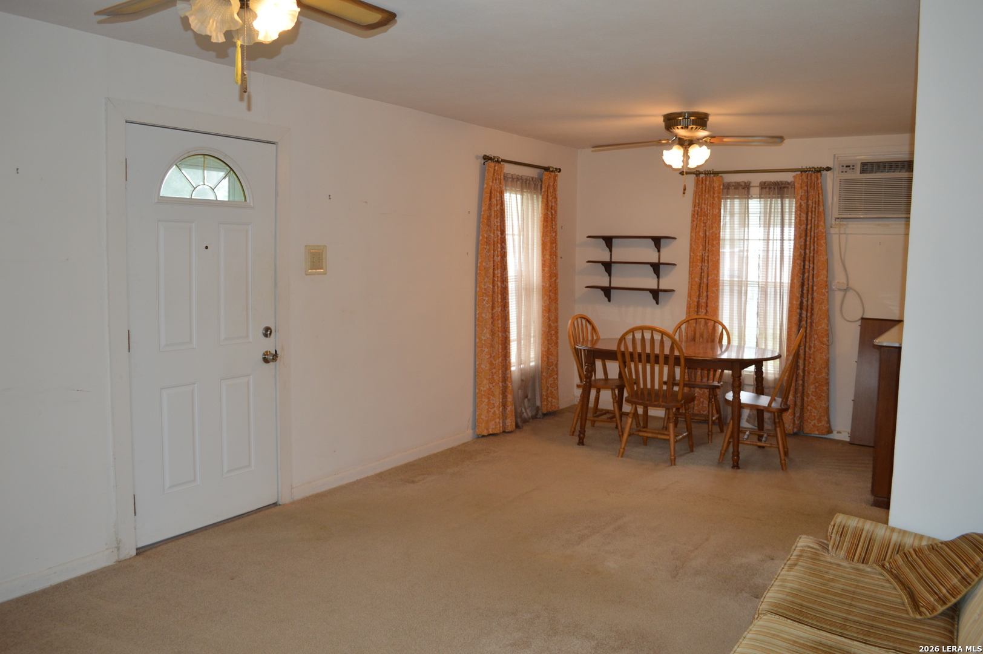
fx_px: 737
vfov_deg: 47.9
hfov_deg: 67.4
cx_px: 492
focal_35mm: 27
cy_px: 327
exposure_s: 1/80
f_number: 4
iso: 400
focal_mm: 18
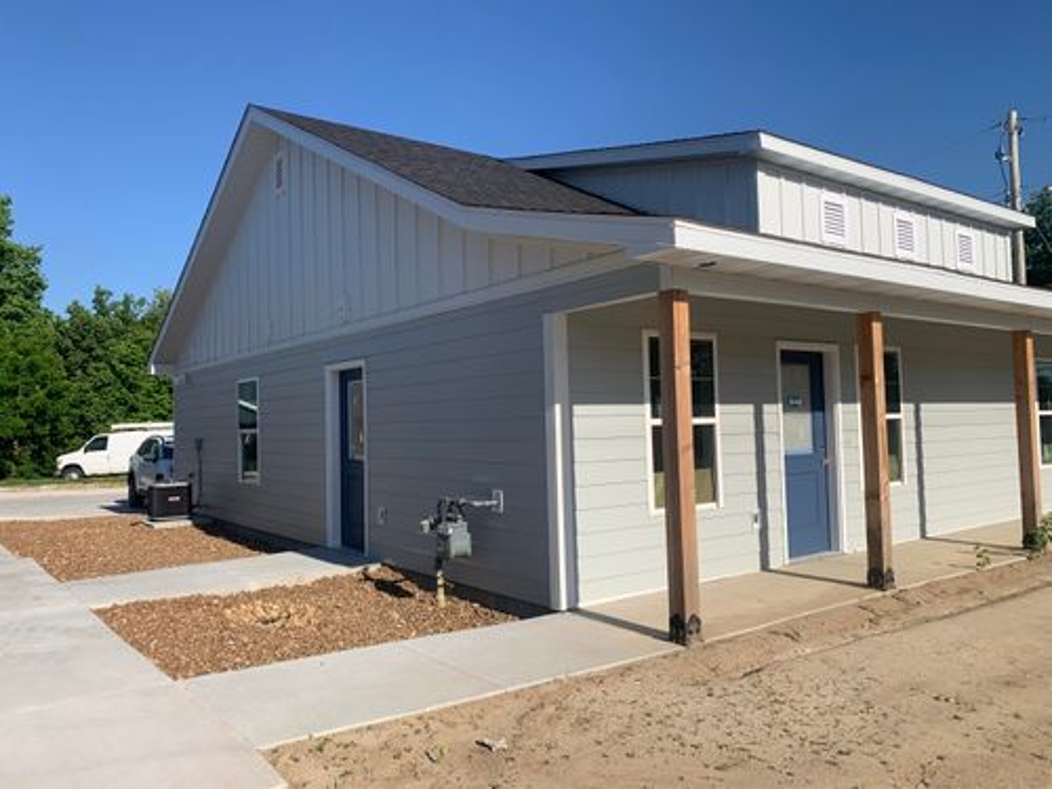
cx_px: 526
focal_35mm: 26
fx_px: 790
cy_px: 394
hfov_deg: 67.3
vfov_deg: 53.1
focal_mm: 4.25
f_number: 1.8
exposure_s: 1/3401
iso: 25
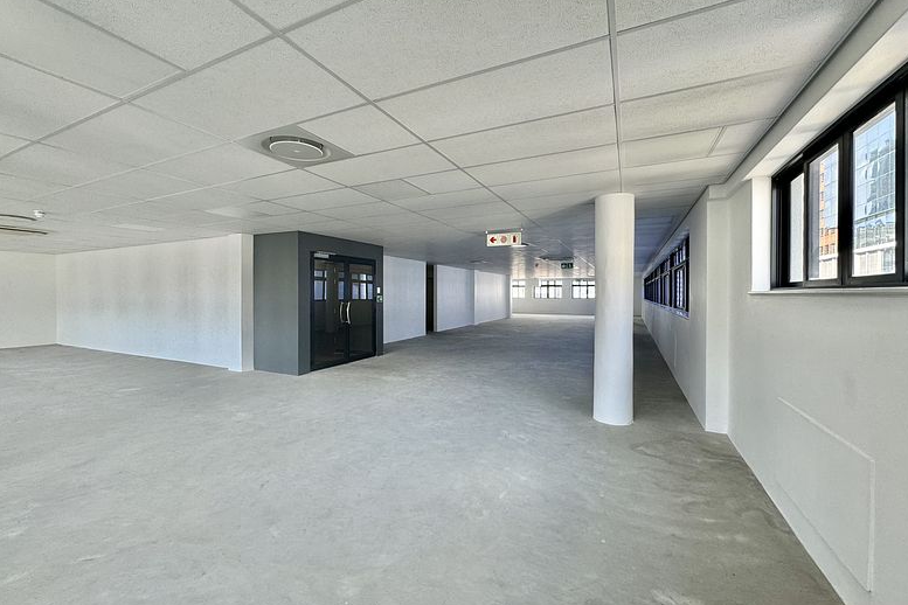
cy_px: 298
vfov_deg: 77.3
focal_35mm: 15
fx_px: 378
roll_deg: +0.3
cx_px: 446
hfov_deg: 100.4
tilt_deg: -0.5
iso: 125
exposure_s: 1/100
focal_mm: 2.22
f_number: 2.2
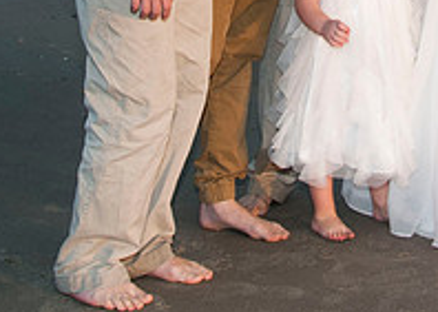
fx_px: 1740
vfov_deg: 9.8
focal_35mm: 140
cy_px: -197
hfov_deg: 14.3
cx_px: 364
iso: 100
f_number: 5.6
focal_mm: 24
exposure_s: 1/250
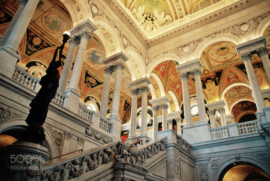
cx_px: 135
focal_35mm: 27
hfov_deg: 67.3
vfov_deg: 48.0
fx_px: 203
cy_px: 90
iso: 320
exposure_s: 1/30
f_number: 3.5
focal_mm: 18
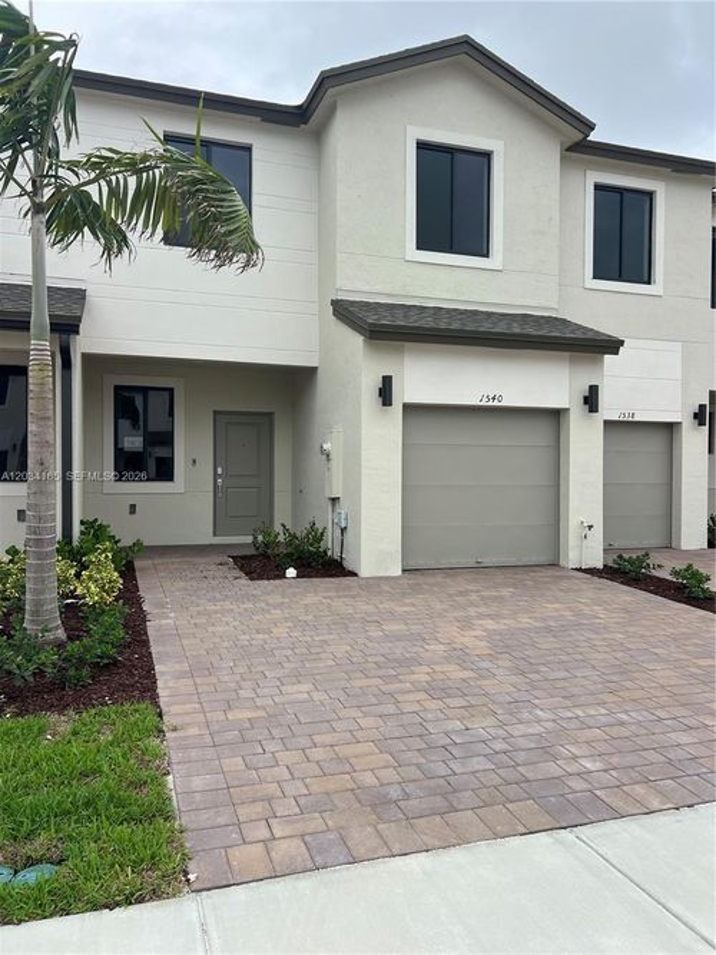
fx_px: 717
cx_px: 358
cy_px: 478
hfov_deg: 53.0
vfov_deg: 67.3
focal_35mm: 26
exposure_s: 1/2045
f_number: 1.5
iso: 50
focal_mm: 5.7
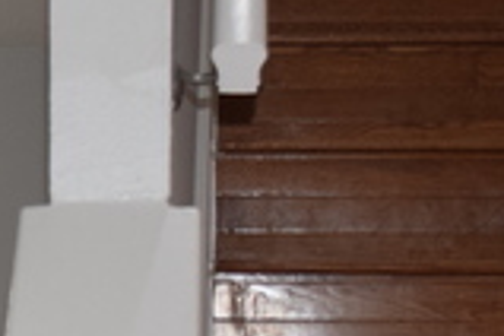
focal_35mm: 175
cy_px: 410
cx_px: -219
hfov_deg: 11.3
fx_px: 2450
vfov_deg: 7.8
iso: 720
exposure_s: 1/125
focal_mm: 29
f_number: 5.6
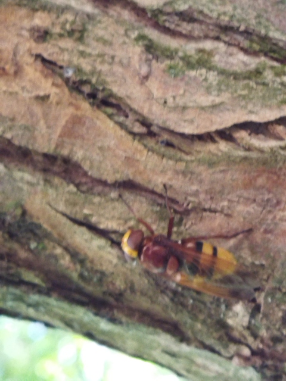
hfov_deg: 51.4
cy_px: 190
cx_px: 143
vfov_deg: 65.3
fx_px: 297
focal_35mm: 27
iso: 156
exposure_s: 1/50
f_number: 1.79
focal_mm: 4.71
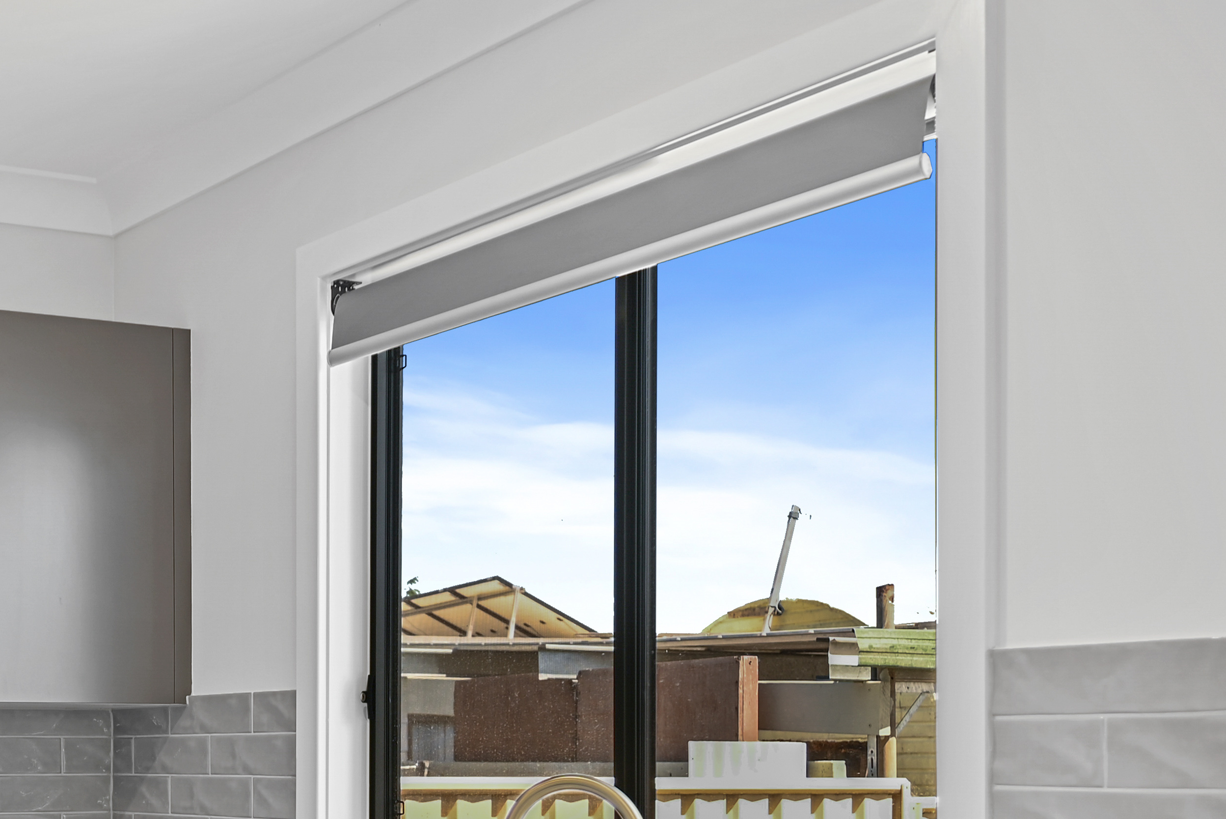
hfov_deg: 34.3
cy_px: 839
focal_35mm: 53
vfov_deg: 24.3
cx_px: 9
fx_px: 1806
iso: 100
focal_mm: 22
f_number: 4
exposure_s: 1/8
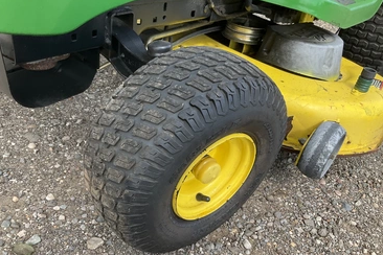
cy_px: 150
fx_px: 351
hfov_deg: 57.2
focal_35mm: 33
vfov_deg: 39.8
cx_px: 183
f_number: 1.8
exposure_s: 1/524
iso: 25
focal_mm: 3
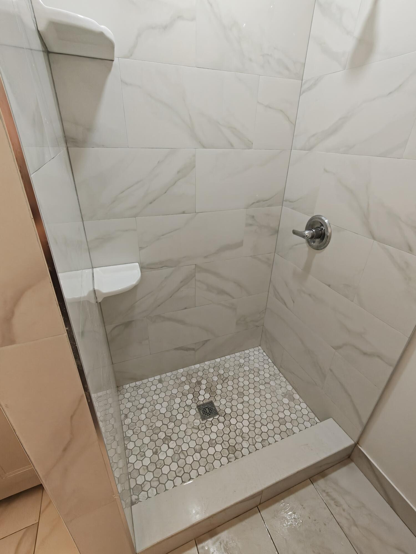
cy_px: 277
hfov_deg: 78.1
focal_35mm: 16
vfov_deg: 94.5
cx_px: 208
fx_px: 256
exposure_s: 1/120
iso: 500
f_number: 2
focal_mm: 2.31
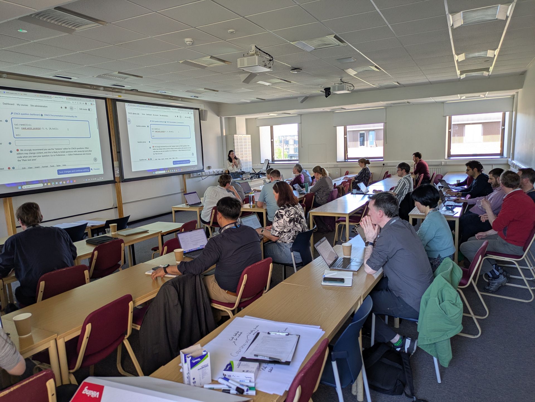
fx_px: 387
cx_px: 268
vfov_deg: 54.9
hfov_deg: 69.4
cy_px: 201
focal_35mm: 25
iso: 75
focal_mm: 5.43
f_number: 1.89
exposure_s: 1/100
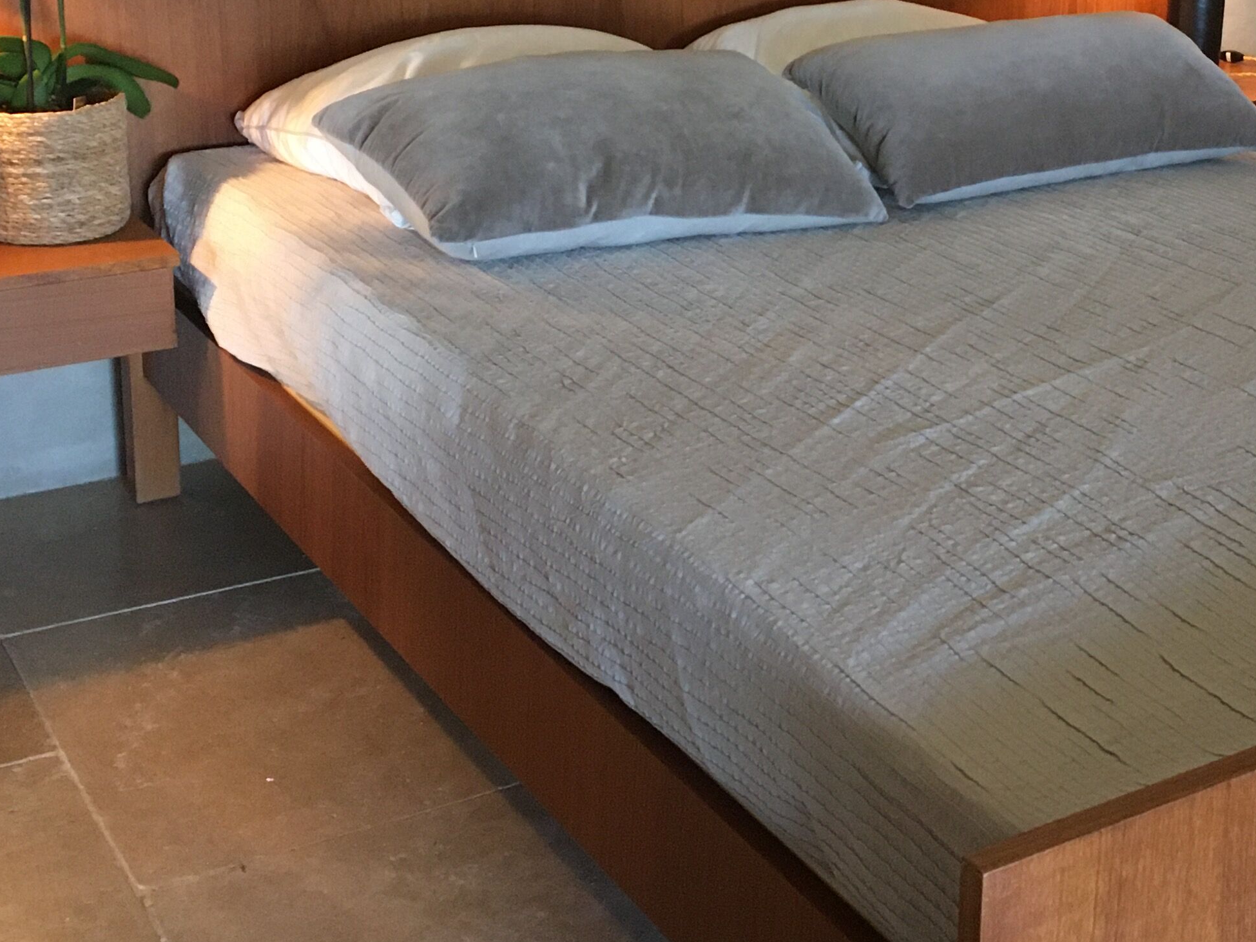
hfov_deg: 31.6
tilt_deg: -15.0
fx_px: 2177
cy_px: 158
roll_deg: -0.6
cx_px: 955
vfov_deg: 24.0
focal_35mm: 60
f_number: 2.2
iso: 200
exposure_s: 1/33
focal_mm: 4.15
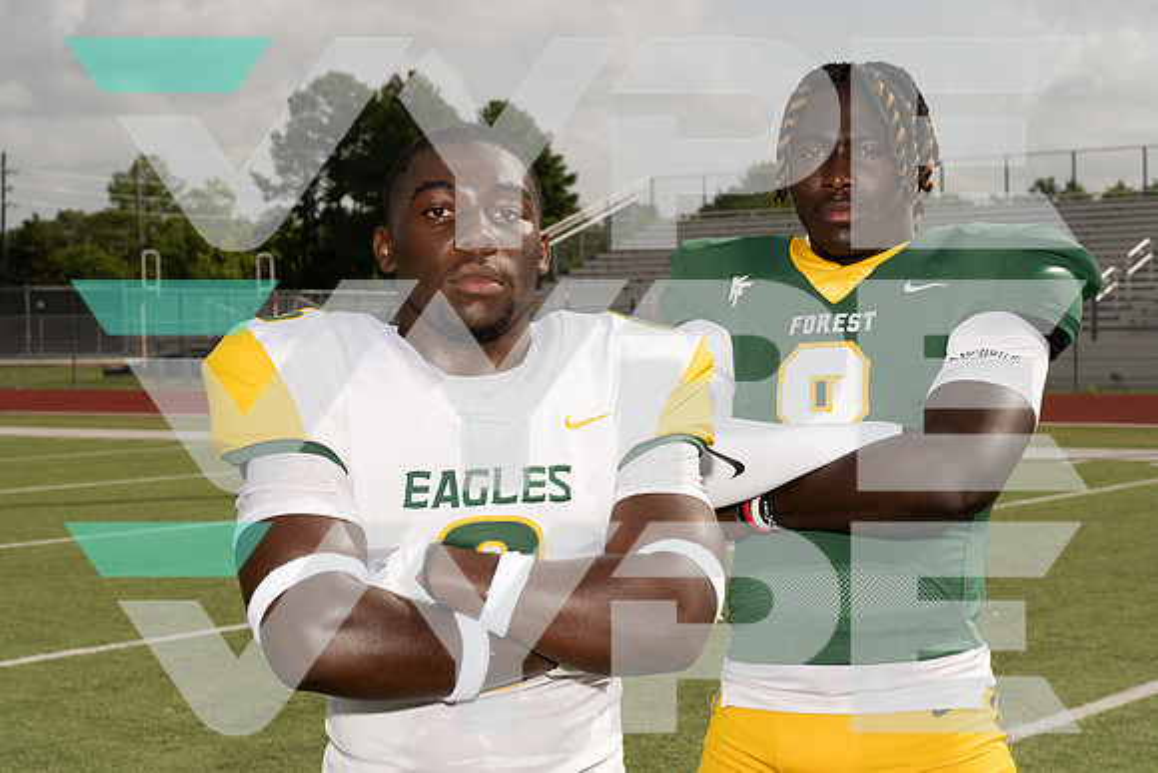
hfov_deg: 28.8
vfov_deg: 19.5
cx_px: 579
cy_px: 386
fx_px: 2252
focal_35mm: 70
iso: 100
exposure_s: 1/250
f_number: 11
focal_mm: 70
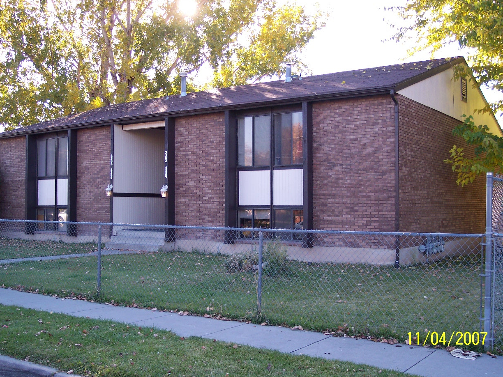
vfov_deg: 36.0
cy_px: 188
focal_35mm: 40
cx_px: 256
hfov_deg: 46.8
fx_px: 581
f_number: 2.8
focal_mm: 8
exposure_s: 1/250
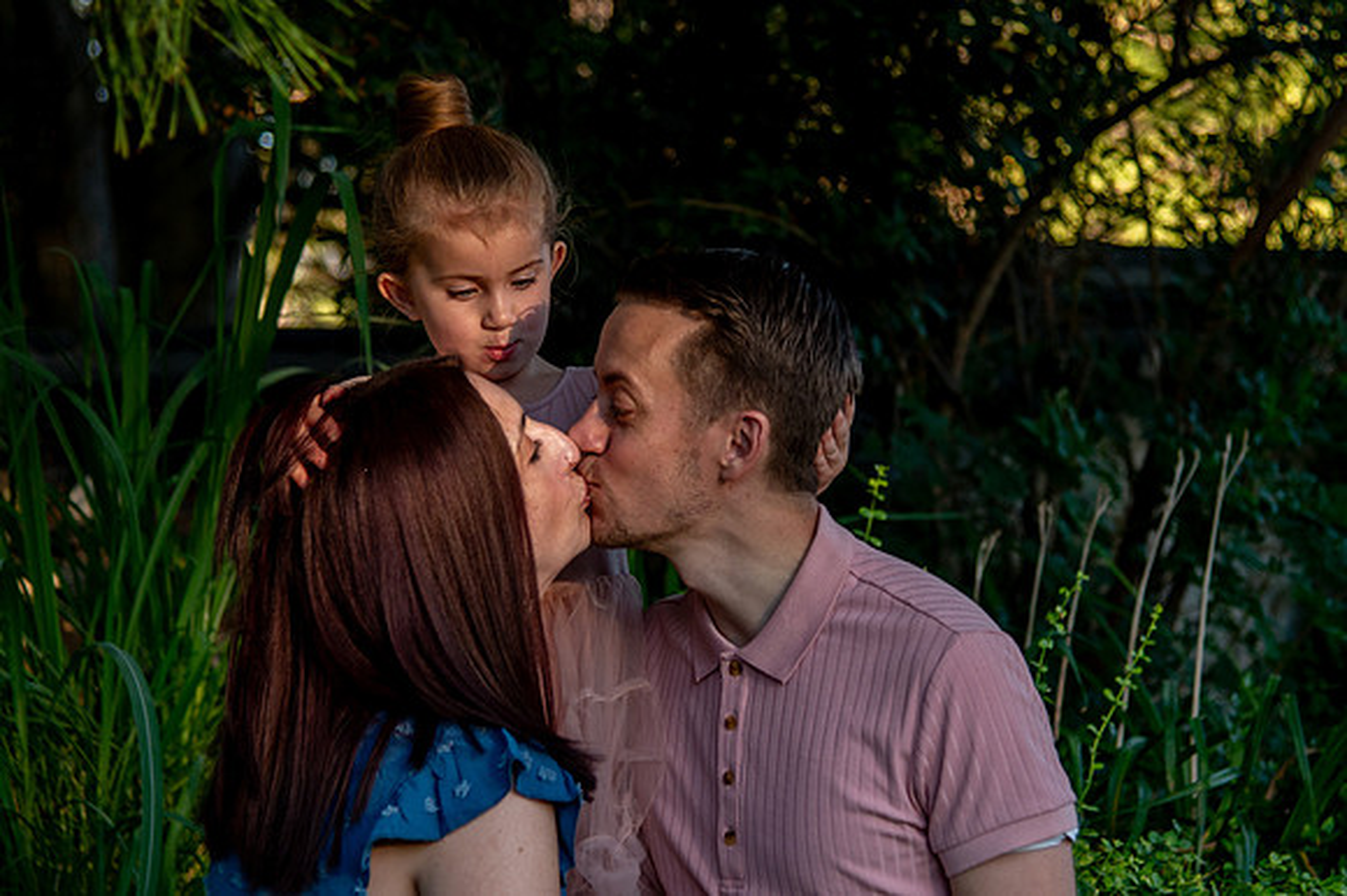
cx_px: 795
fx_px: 3800
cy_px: 447
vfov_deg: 13.5
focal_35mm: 102
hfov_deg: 20.1
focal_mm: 70
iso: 640
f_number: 4
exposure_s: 1/400
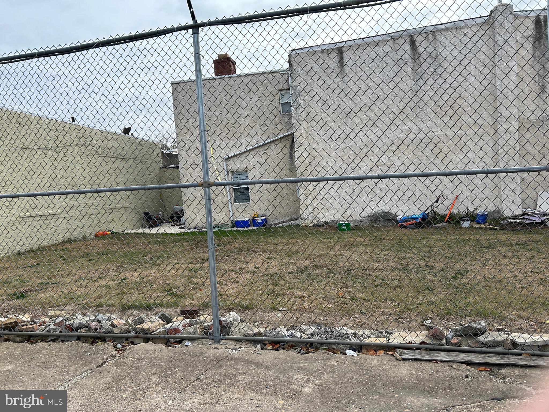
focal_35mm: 26
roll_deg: +3.4
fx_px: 412
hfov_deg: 67.3
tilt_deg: -2.5
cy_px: 206
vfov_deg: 53.1
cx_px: 274
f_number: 1.5
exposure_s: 1/2404
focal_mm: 5.7
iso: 50
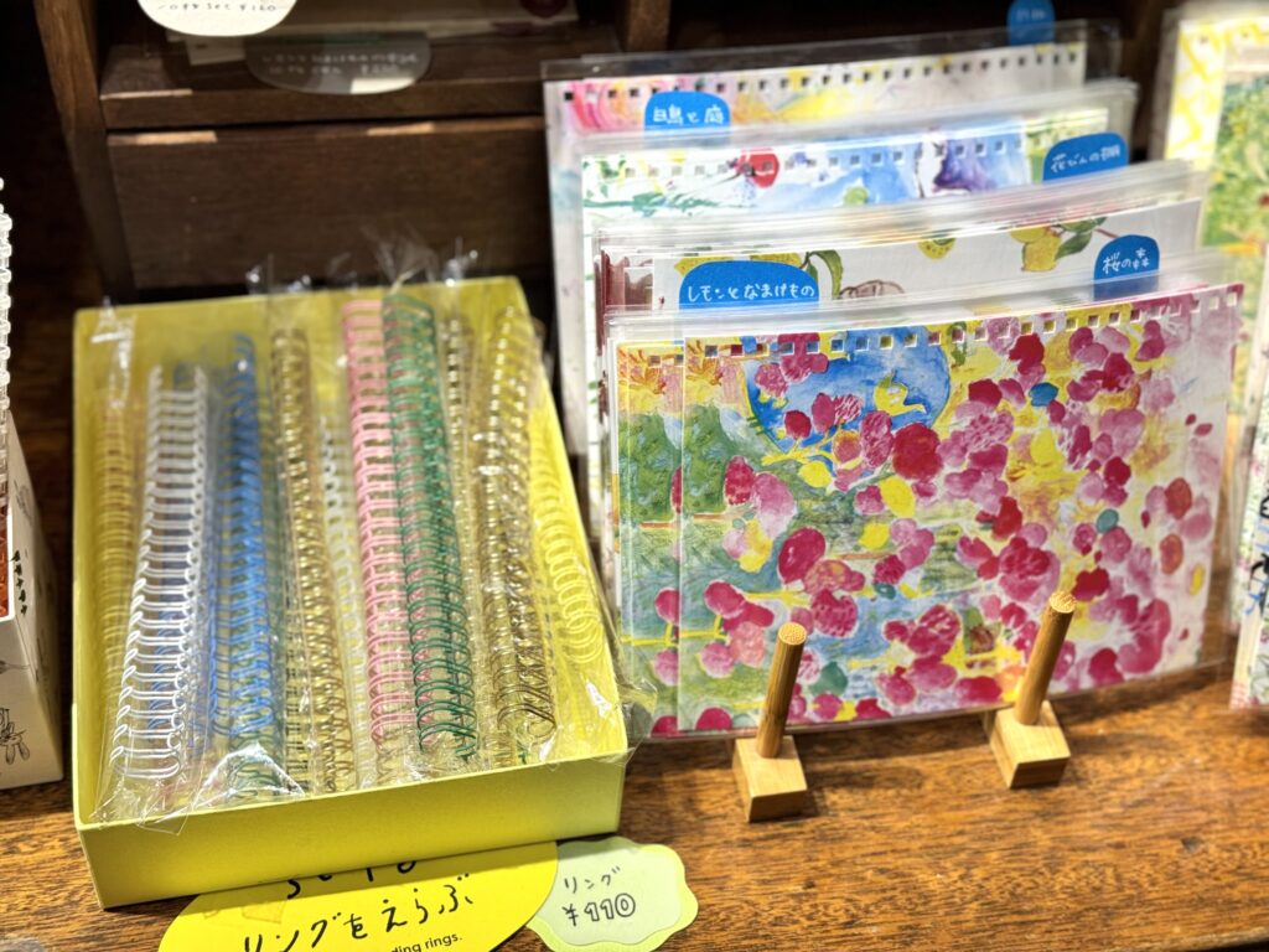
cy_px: 476
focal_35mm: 48
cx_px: 634
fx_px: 1760
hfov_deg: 39.7
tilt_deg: -48.8
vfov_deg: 30.3
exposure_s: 1/100
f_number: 1.78
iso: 100
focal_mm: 6.76
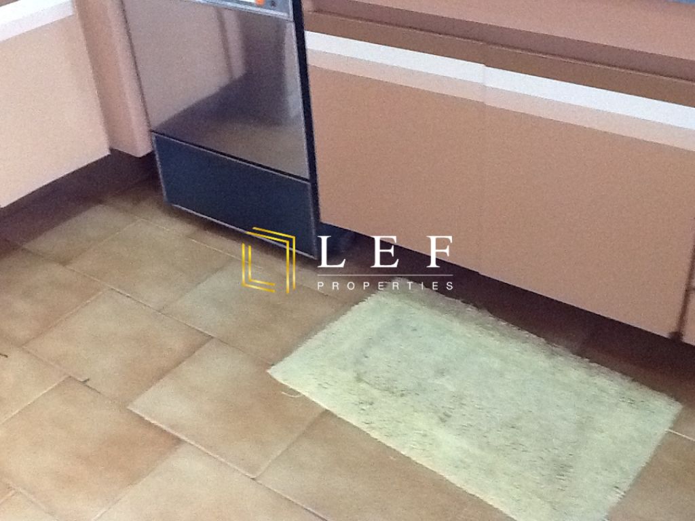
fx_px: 883
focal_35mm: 44
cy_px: 260
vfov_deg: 32.9
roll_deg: +4.3
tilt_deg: -32.7
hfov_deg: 42.9
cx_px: 348
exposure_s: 1/24
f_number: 2.4
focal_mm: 2.03
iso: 320
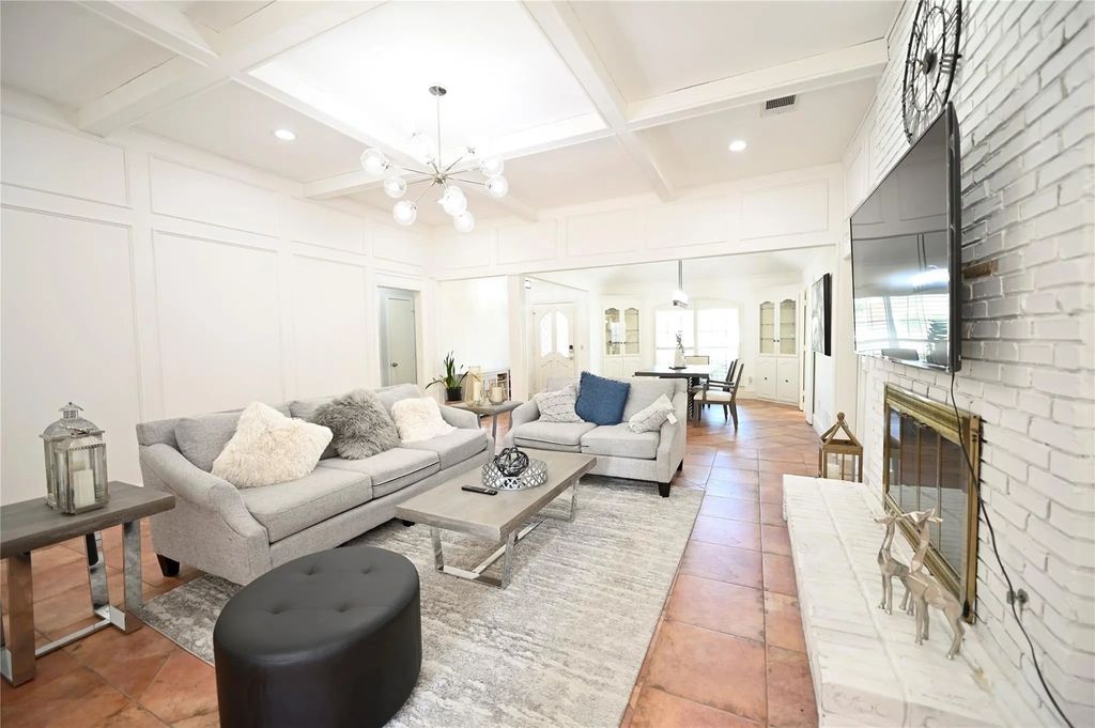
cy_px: 364
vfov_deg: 81.1
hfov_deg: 104.3
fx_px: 425
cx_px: 548
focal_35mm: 14
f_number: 2.8
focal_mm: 14
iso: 450
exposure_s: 1/60
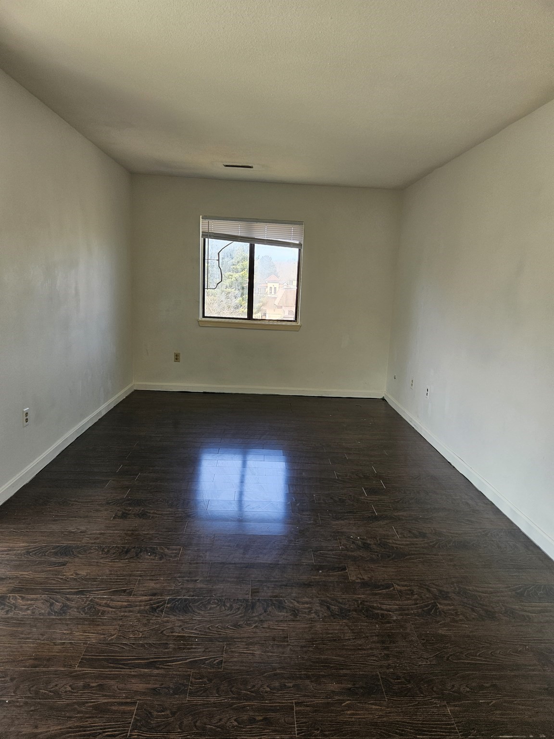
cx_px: 277
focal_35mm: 23
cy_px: 370
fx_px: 491
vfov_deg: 73.9
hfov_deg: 58.9
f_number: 1.8
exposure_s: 1/207
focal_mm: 5.4
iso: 80
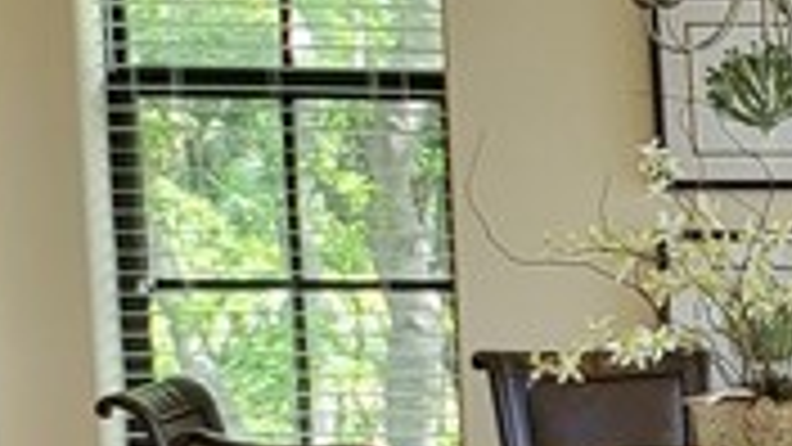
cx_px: 1840
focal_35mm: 152
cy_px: 500
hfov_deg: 11.8
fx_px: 3192
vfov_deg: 7.9
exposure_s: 1/120
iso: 100
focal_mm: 5
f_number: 1.8
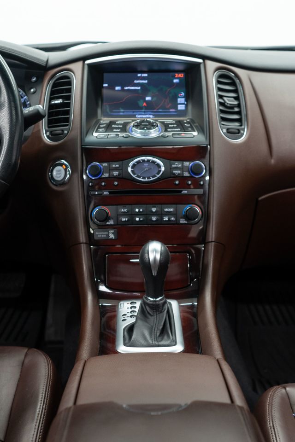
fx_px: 516
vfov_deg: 46.4
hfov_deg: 31.9
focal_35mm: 42
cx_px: 148
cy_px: 221
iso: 1000
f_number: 3.2
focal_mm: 28
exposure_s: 1/50
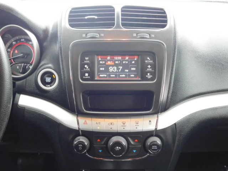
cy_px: 86
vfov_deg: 39.7
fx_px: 237
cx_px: 114
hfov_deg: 51.4
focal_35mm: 36
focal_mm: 6.3
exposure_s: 1/30
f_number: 3.5
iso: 400
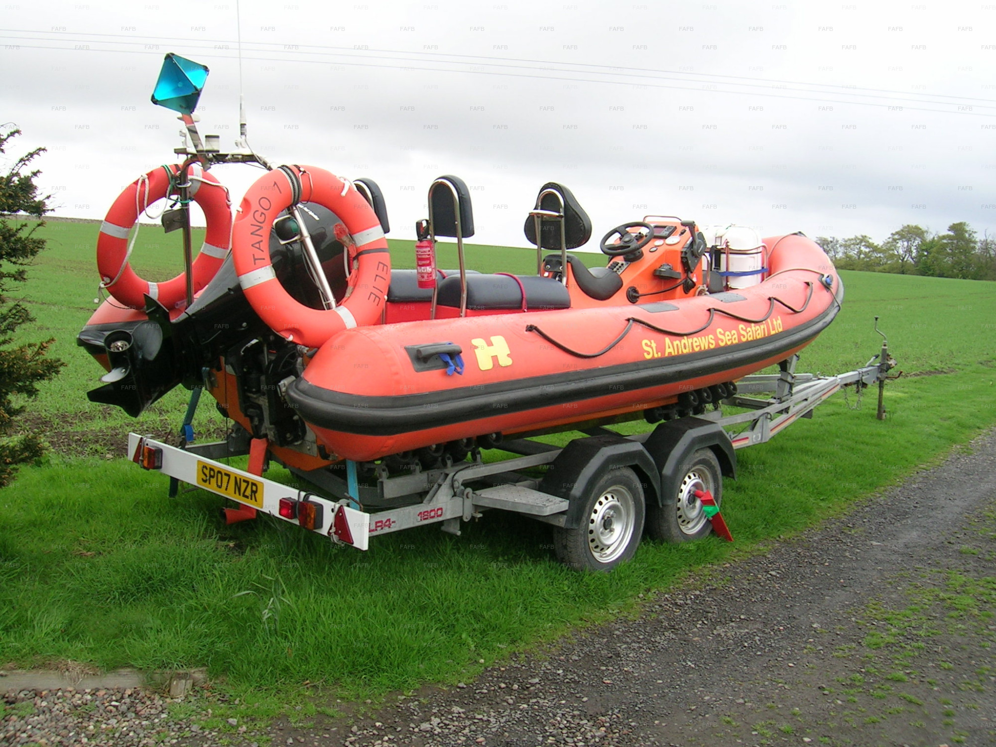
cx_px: 498
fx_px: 1007
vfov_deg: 40.7
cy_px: 374
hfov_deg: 52.6
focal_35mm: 35
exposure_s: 1/144
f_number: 4.8
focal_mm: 5.4
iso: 50
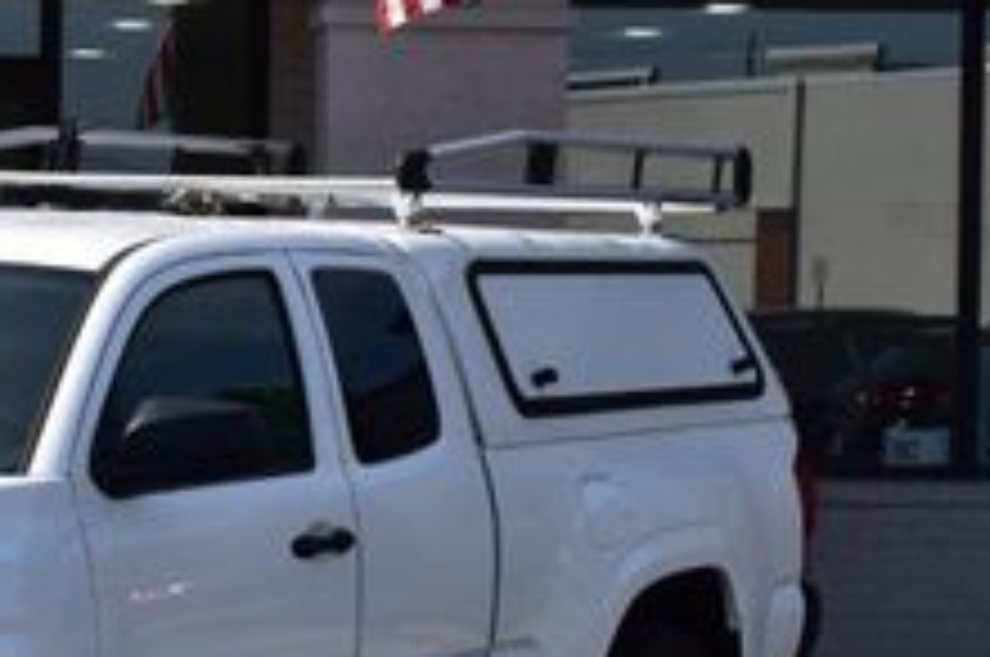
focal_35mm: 135
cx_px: -130
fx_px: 3720
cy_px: 369
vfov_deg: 10.1
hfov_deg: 14.8
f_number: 11
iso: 250
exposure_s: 1/500
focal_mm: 31
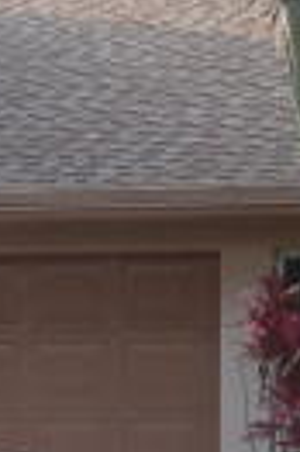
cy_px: 293
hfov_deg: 7.1
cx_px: 0
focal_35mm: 193
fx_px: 2419
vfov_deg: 10.7
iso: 100
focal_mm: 6.67
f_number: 3.9
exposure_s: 1/80
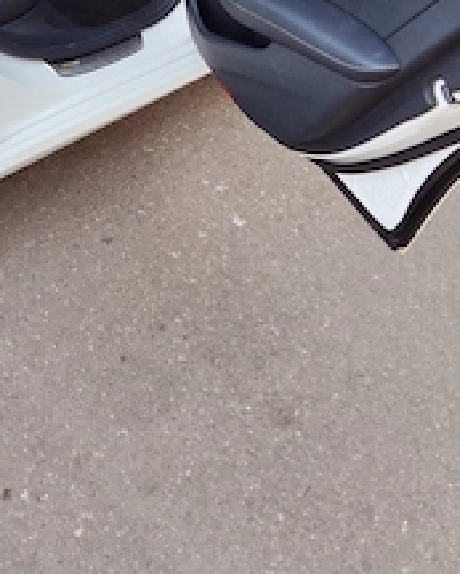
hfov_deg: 31.0
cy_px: 56
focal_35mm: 47
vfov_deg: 37.0
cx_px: 72
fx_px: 799
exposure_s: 1/193
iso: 50
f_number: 2
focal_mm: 2.78
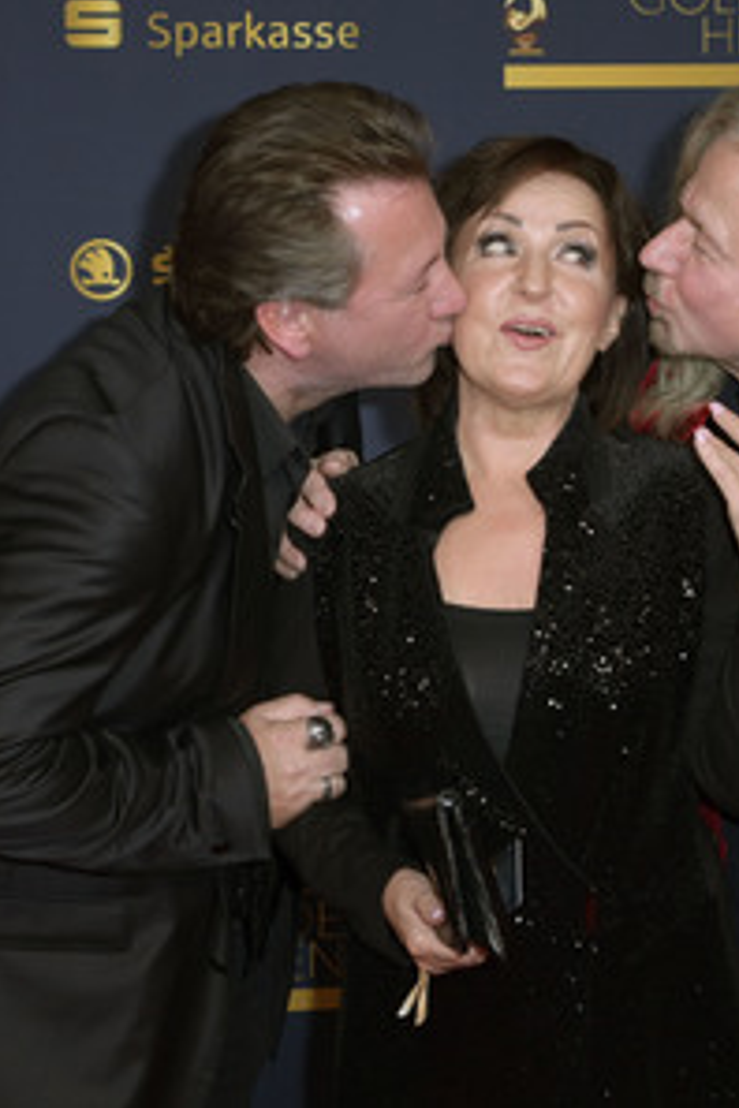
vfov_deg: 26.7
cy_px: 552
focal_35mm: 76
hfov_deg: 17.9
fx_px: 2340
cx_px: 532
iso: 640
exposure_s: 1/250
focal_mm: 50
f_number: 6.3
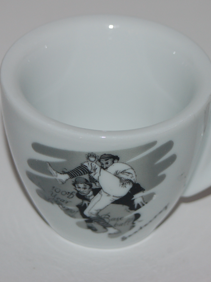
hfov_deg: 7.8
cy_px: 130
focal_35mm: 191
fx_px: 1552
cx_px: 120
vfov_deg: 10.4
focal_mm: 80
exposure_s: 1/125
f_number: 7.1
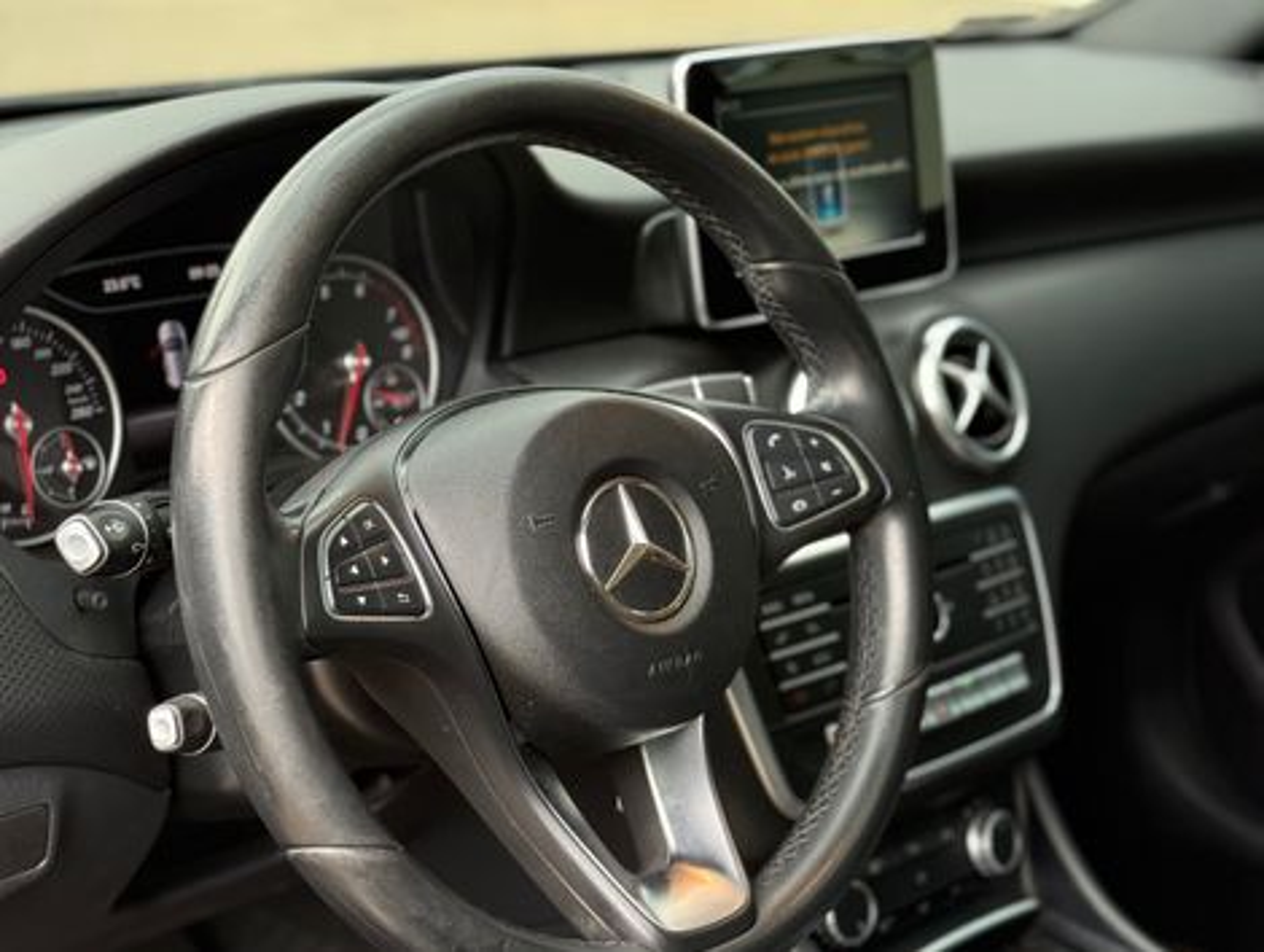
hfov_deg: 39.6
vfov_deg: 30.3
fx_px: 1755
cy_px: 476
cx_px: 632
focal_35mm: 48
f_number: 1.78
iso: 160
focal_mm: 6.76
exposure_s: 1/236
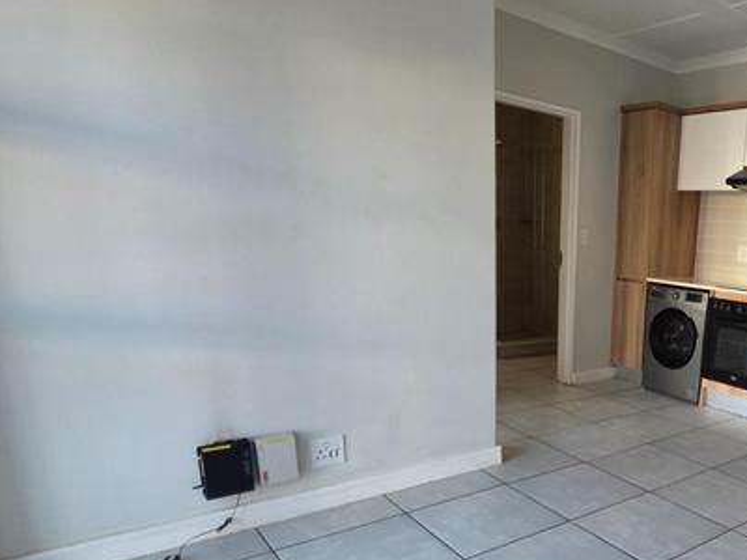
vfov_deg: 51.6
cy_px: 392
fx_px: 561
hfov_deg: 58.7
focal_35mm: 26
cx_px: 655
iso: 80
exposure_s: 1/100
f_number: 1.9
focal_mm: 2.2
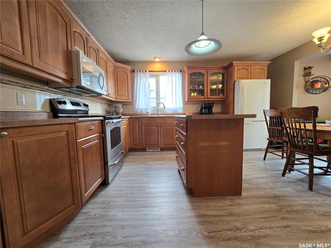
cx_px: 166
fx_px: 124
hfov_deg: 106.2
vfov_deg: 89.9
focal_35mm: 13
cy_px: 124
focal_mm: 2.2
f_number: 2.2
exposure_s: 1/60
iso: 125
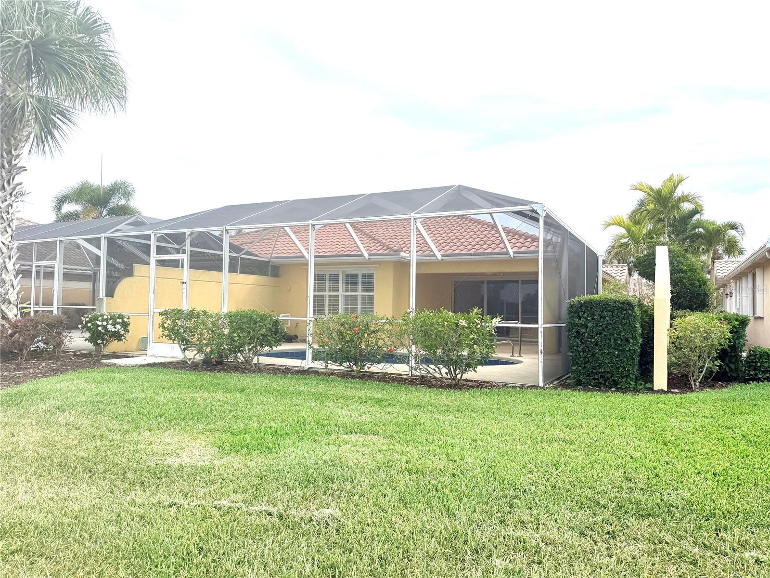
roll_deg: -2.3
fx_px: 534
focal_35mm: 24
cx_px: 385
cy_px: 289
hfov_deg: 71.6
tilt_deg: +6.1
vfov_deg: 56.8
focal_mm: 6.76
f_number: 1.78
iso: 80
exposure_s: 1/4975
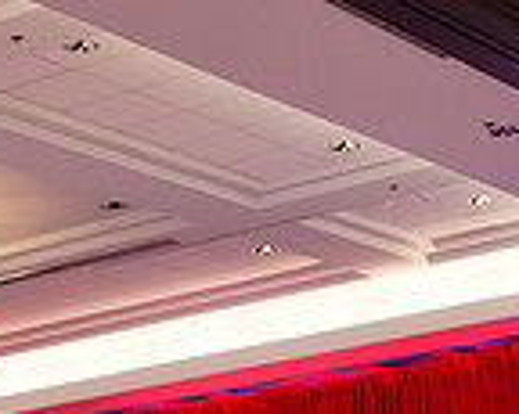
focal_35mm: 132
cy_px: 698
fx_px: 2026
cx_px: 301
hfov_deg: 14.6
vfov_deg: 11.0
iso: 2500
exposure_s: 1/250
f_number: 4.5
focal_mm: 35
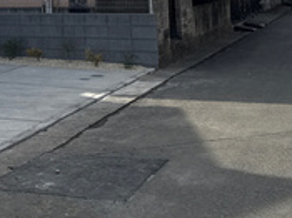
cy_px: -120
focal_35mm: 88
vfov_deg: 15.3
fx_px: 742
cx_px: 20
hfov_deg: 21.7
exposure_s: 1/8130
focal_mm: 6.76
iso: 80
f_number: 1.78
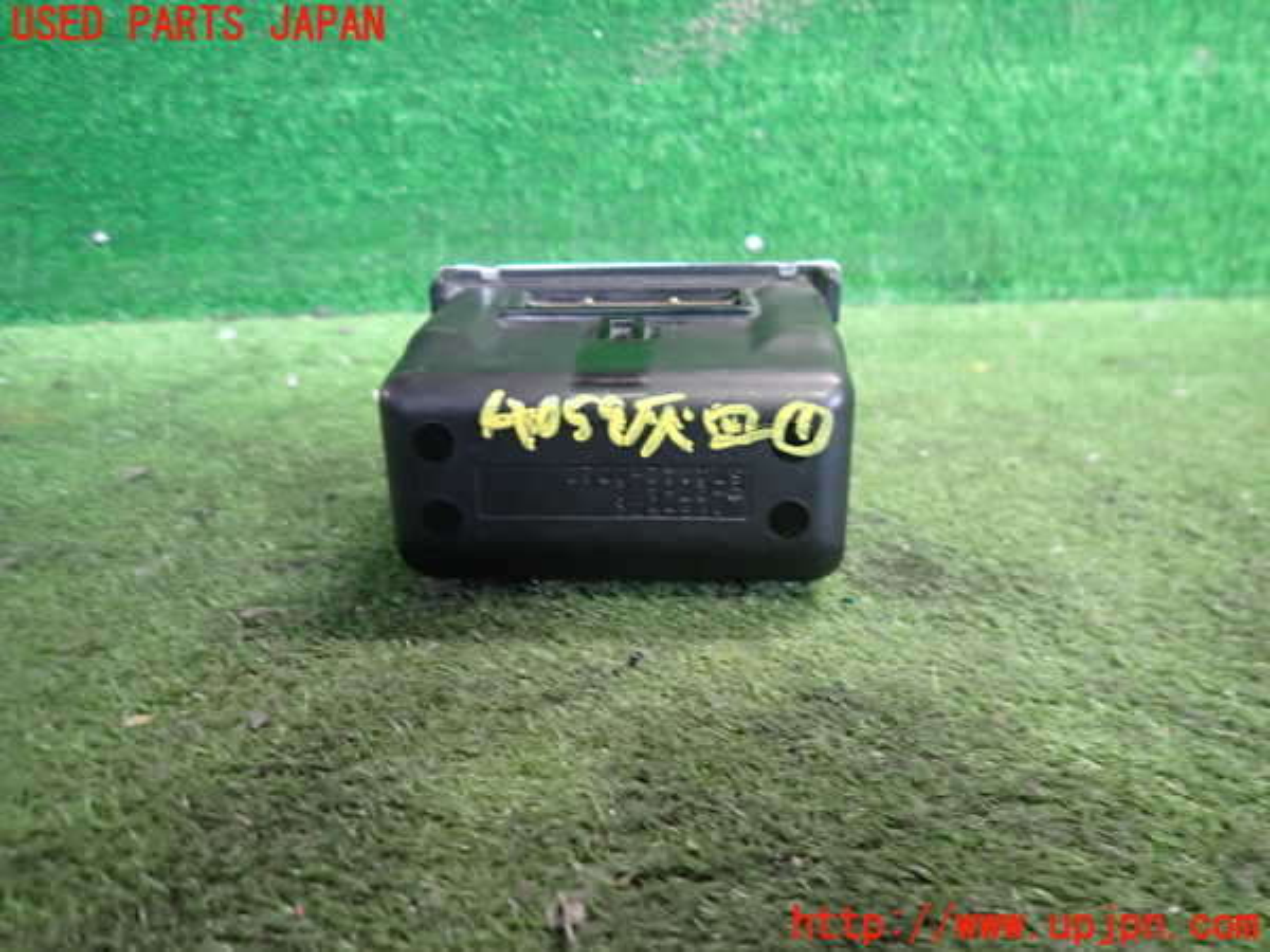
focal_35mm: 25
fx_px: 917
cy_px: 476
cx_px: 635
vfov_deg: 54.9
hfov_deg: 69.4
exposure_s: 1/30
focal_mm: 4.5
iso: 500
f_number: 2
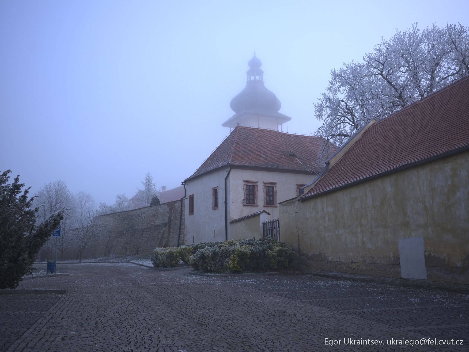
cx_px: 234
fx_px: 488
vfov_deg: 39.7
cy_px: 176
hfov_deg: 51.4
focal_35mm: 36
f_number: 5.6
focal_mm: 44.9
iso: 100
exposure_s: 1/210
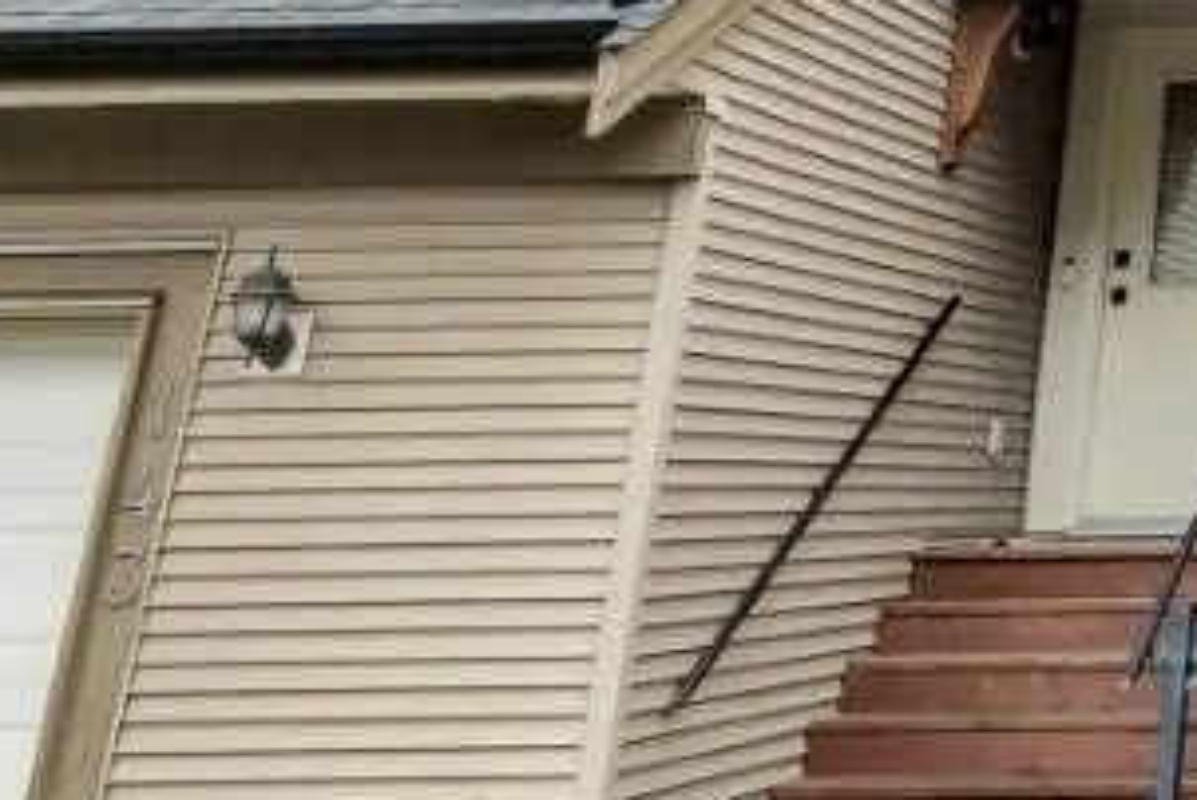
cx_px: 1831
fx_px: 2496
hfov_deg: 22.0
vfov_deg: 15.5
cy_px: -657
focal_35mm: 75
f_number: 8
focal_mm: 14
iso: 400
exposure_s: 1/320
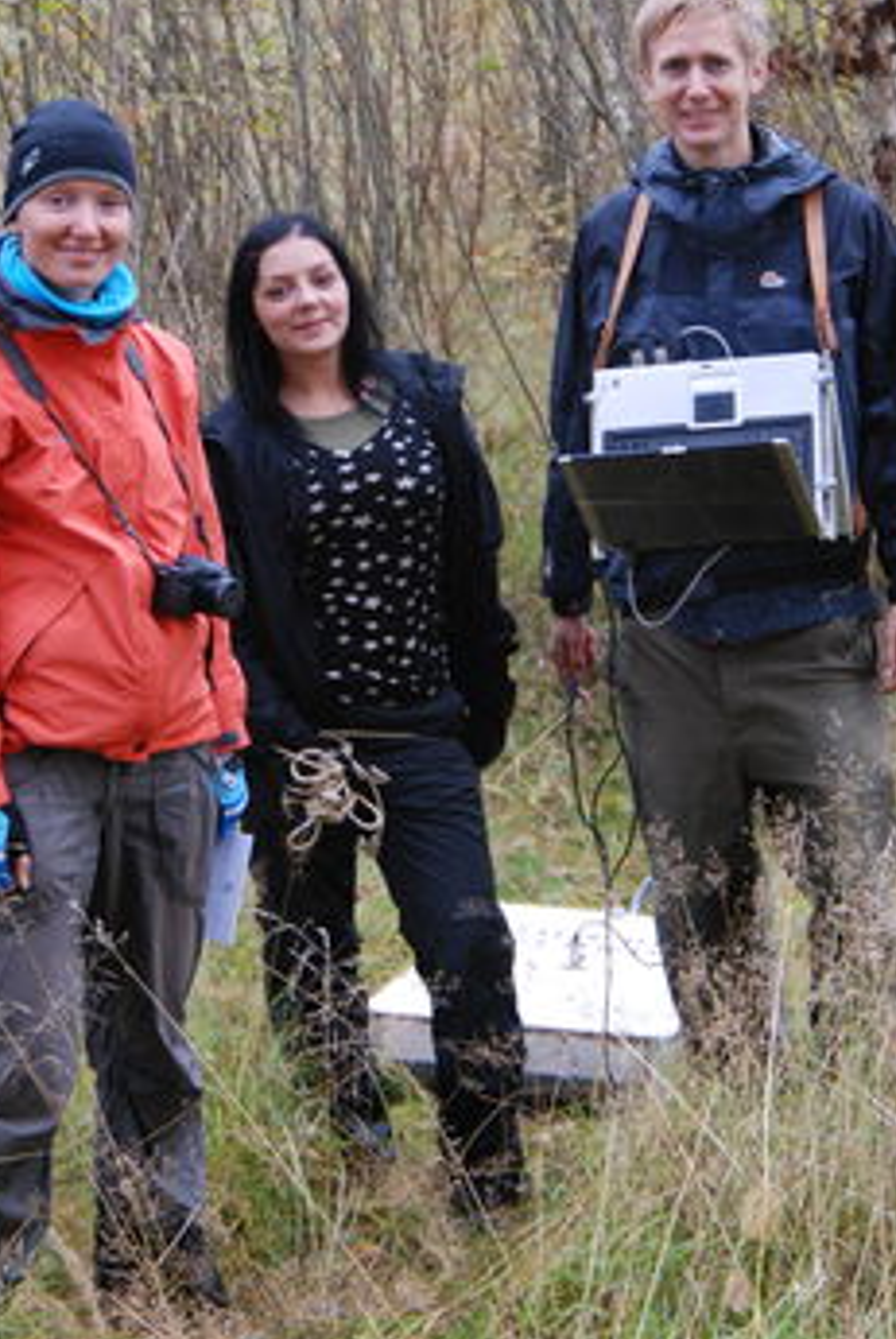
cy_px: 402
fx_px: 4913
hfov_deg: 10.4
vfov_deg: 15.5
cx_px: 403
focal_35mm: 132
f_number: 5
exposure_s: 1/125
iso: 360
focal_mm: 58
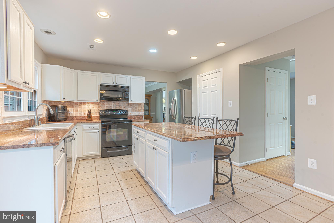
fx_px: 158
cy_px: 112
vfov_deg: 70.5
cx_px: 167
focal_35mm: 17
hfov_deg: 93.3
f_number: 8
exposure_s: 1/500
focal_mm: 17
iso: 200
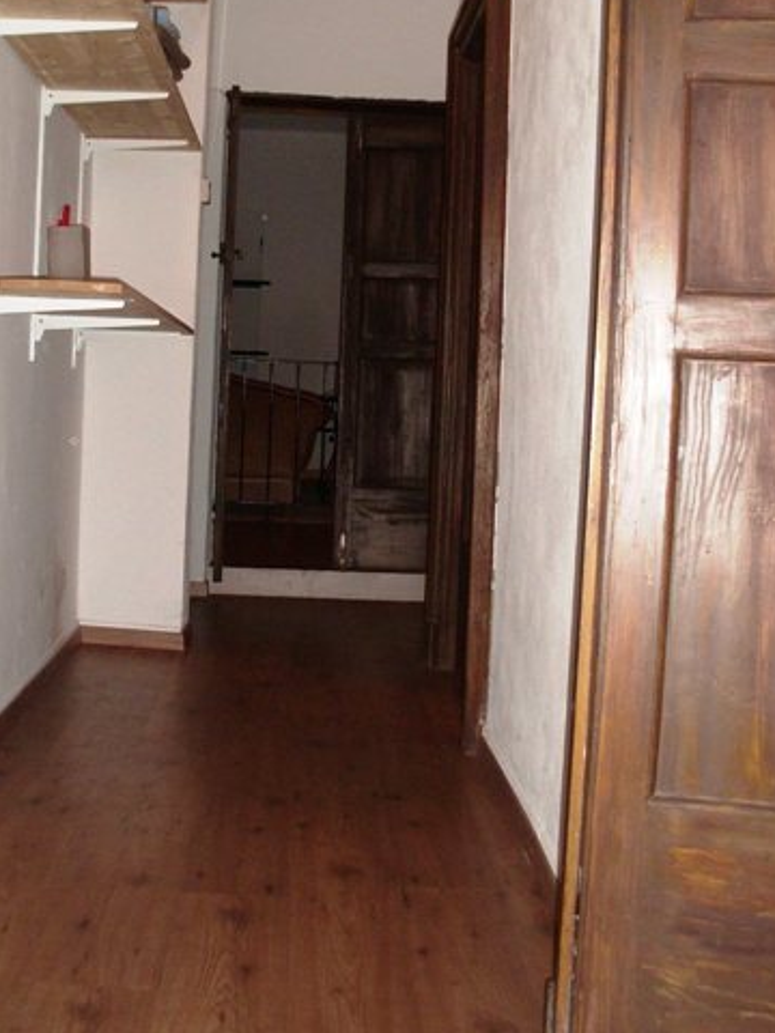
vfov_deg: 39.2
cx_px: 304
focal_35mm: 48
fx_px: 1433
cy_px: 349
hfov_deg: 30.2
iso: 200
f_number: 2.9
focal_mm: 6.3
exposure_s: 1/60
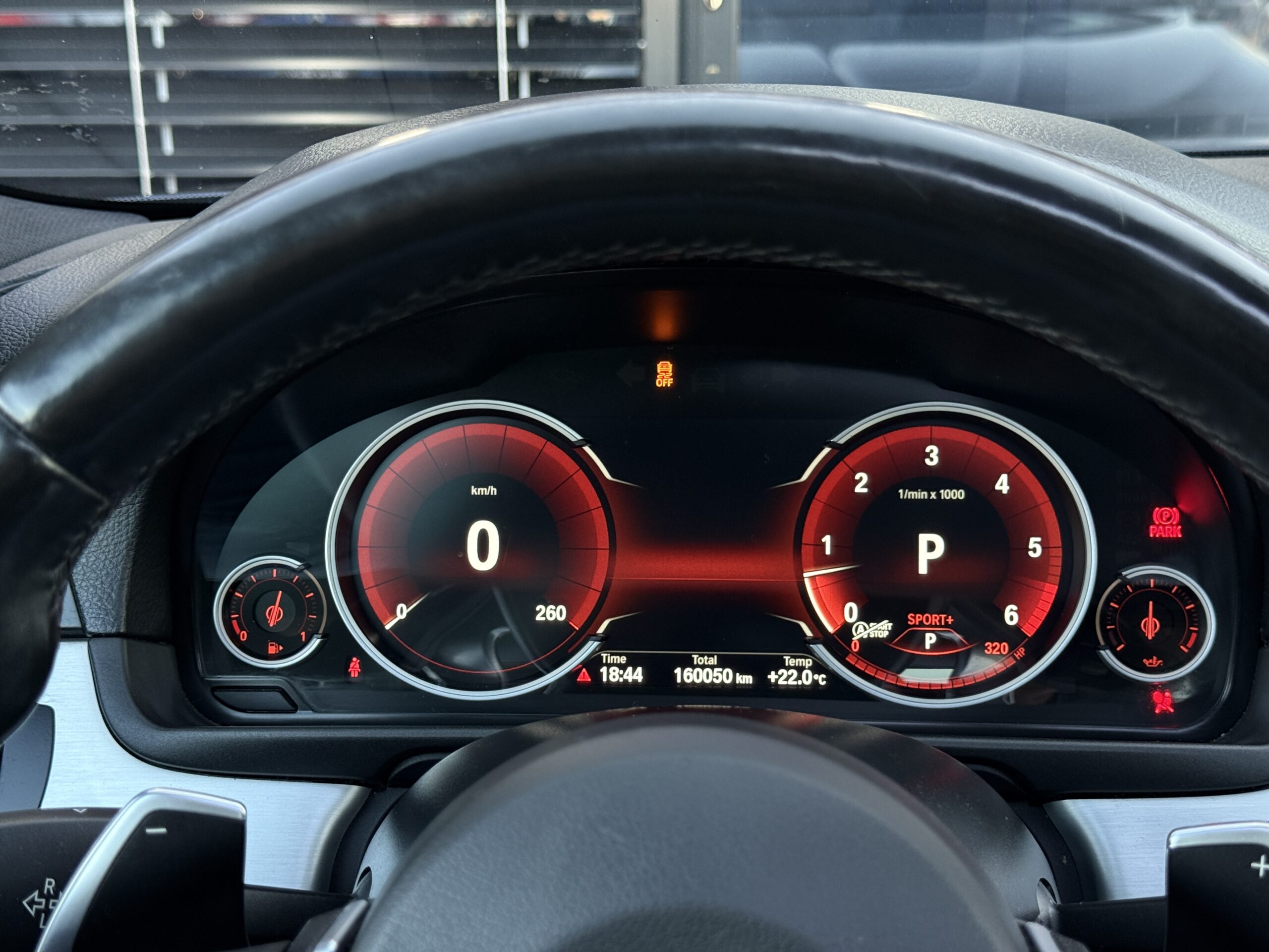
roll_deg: +0.7
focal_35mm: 48
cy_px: 476
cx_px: 634
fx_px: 1760
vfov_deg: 30.3
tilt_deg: -15.1
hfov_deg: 39.7
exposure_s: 1/64
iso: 200
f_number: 1.78
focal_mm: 6.76
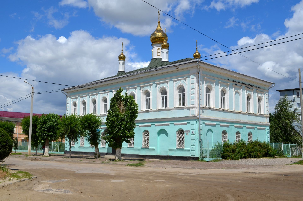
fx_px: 328
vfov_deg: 34.1
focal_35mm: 39
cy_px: 100
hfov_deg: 49.6
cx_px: 152
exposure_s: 1/400
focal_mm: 26
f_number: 10
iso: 100
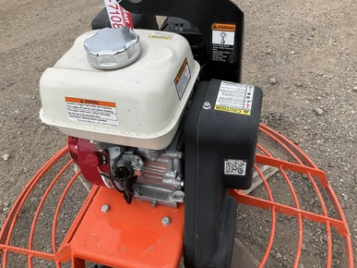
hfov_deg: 60.0
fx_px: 309
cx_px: 177
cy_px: 137
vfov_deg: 46.8
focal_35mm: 30
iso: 25
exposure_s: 1/1144
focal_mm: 3
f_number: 1.8
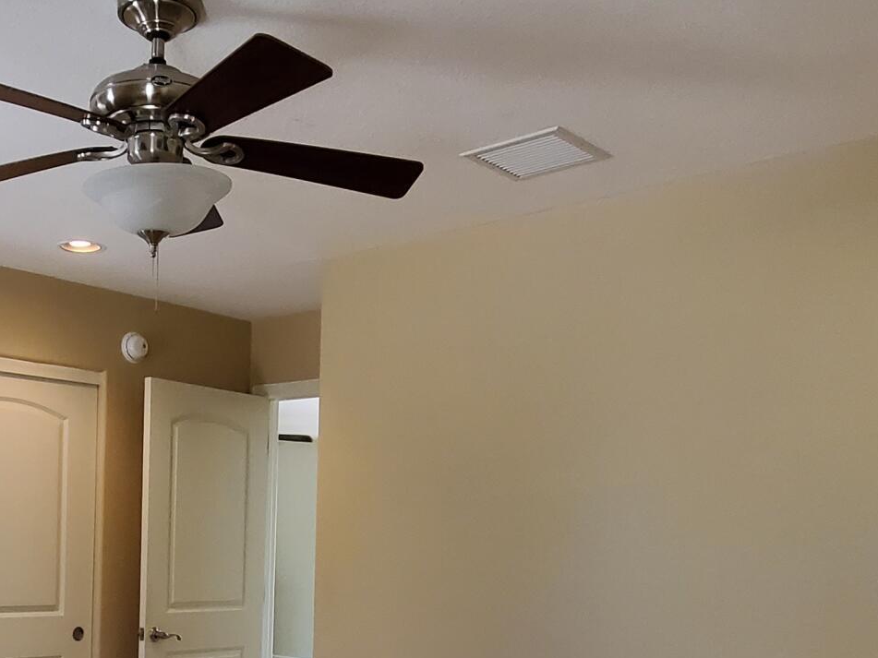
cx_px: 186
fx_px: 1040
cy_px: 565
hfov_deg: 43.8
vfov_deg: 33.6
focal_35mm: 41
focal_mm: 1.8
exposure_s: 1/60
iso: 320
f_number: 2.2
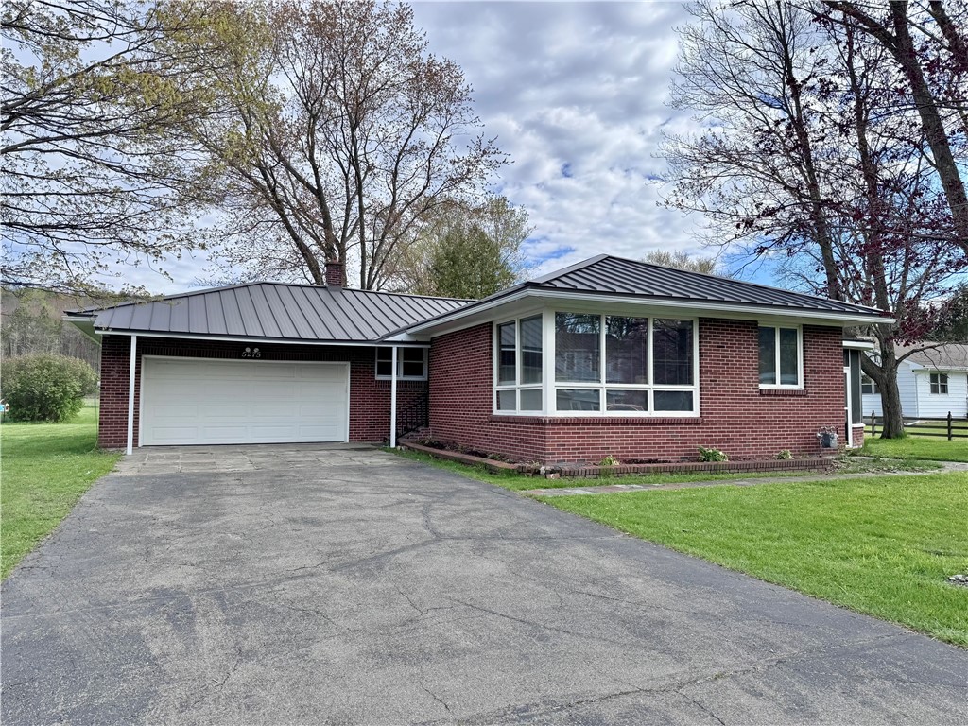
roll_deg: -0.7
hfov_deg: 71.6
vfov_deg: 56.8
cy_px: 363
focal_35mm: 24
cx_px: 484
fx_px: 671
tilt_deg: +3.6
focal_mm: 6.76
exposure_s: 1/3413
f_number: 1.78
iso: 80
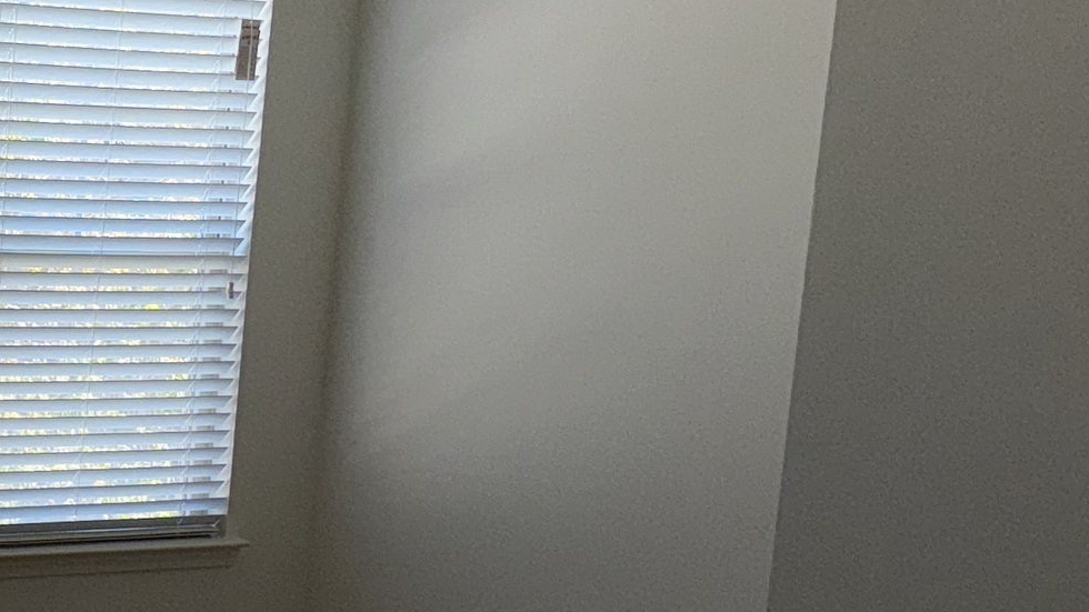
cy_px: 531
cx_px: -294
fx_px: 2368
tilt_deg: -8.4
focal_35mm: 82
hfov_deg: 23.2
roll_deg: -2.5
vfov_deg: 14.6
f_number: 1.78
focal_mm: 6.76
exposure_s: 1/456
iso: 50
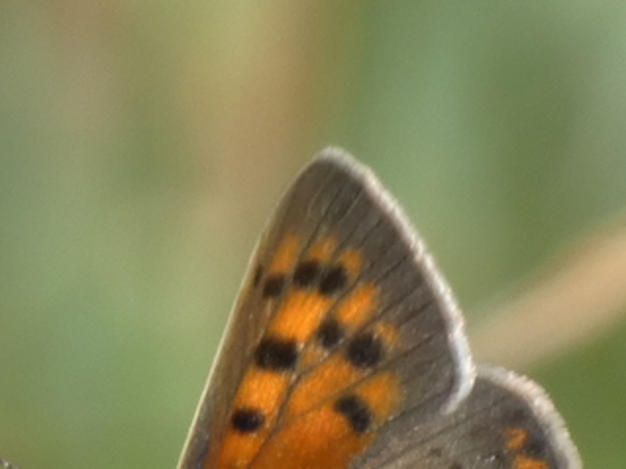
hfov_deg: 1.2
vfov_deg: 0.9
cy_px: 557
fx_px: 28996
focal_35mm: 1604
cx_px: 313
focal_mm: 107.6
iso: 80
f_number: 5.6
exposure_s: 1/125
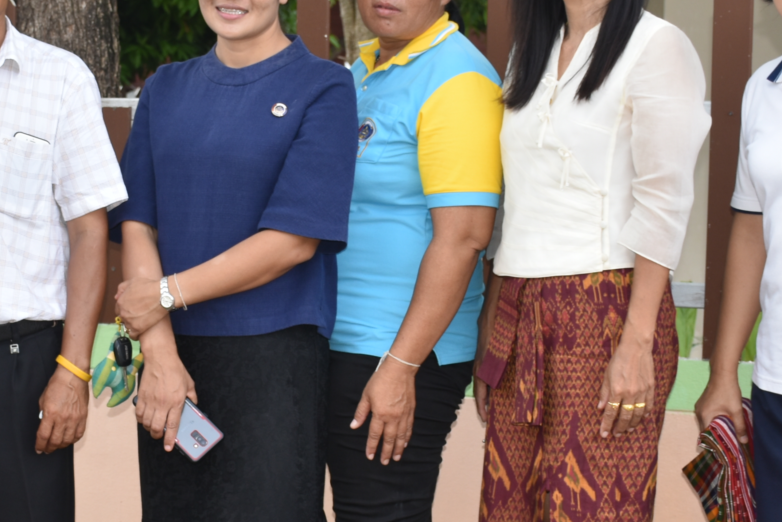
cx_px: 234
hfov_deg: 19.2
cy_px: 323
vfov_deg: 12.9
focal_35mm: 106
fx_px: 2302
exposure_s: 1/125
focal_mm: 30
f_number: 5.6
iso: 160
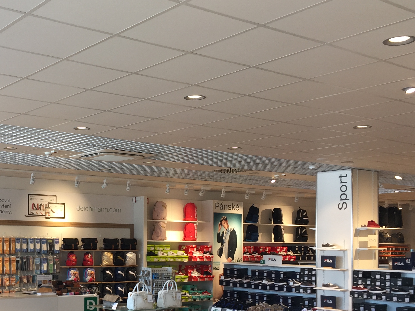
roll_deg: -1.0
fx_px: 599
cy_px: 227
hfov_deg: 36.8
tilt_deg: +1.7
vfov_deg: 28.7
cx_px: 82
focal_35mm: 50
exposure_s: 1/100
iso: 32
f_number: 2.2
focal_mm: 4.15
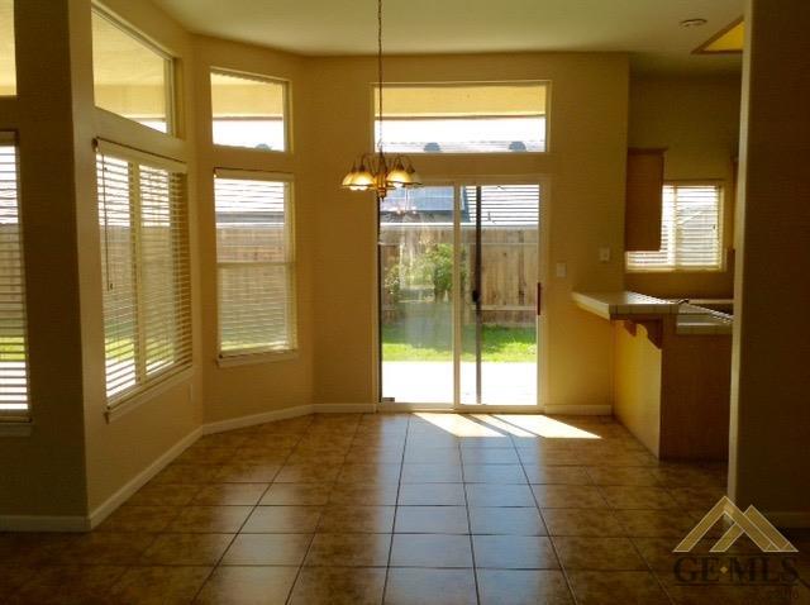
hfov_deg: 52.7
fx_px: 818
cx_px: 405
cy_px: 302
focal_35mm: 35
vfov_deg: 40.6
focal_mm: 4.28
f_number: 2.4
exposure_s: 1/444
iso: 50
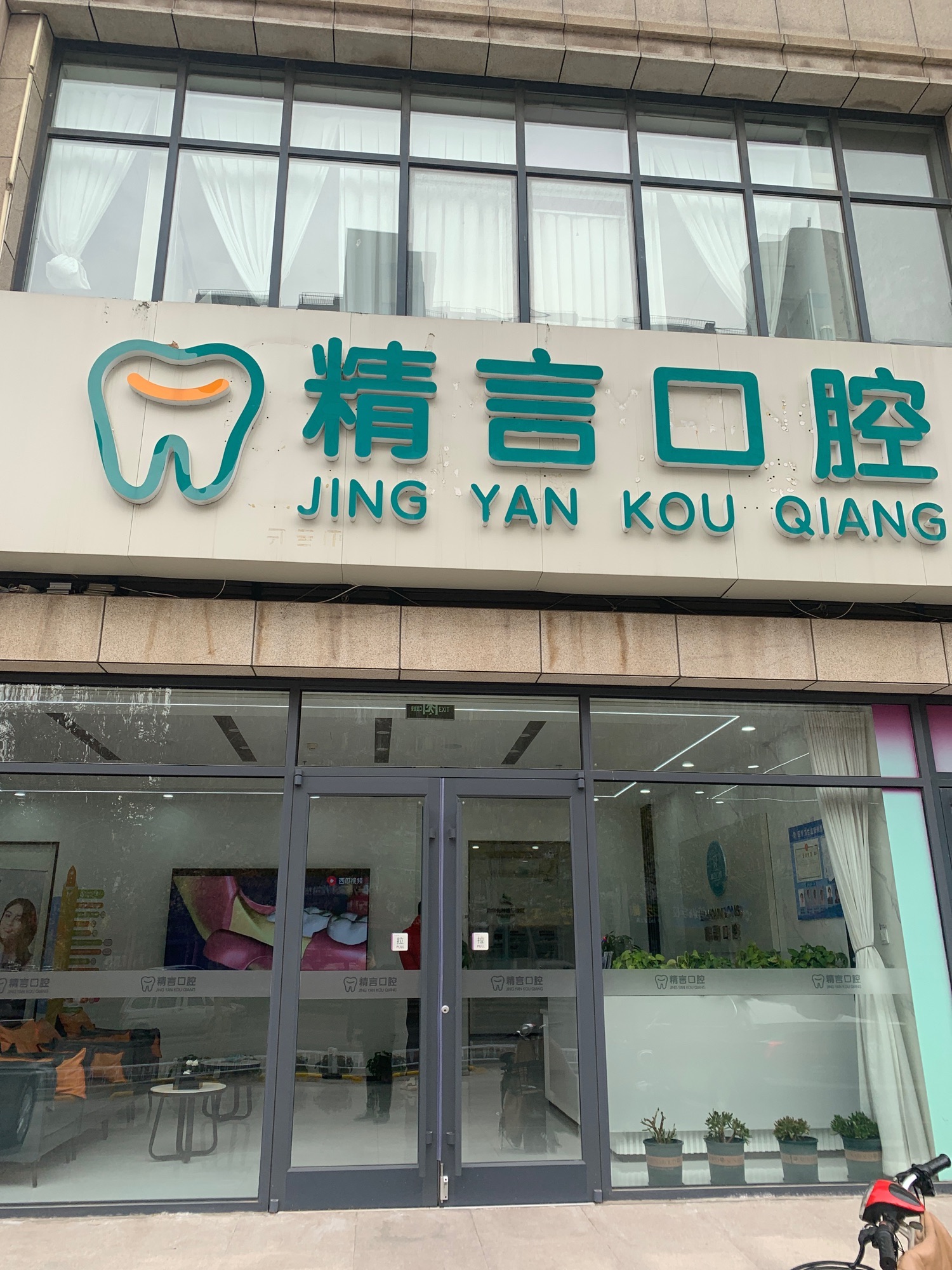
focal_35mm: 26
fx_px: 953
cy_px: 635
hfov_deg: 53.1
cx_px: 476
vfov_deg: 67.3
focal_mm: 4.25
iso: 25
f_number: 1.8
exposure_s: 1/754
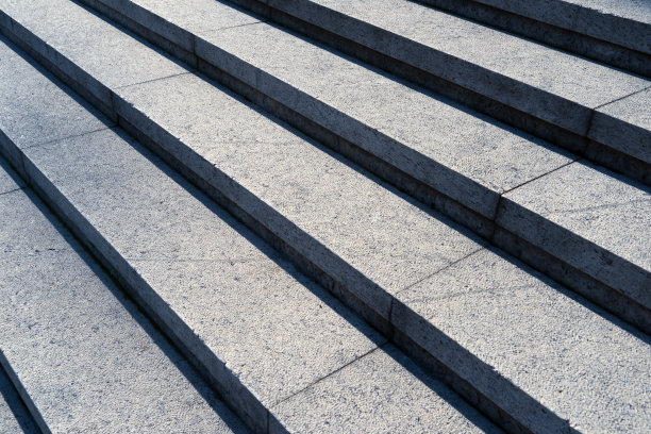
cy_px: 217
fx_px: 651
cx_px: 326
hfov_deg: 53.1
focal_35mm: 36
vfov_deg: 36.9
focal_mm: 36
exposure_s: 1/160
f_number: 10
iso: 160
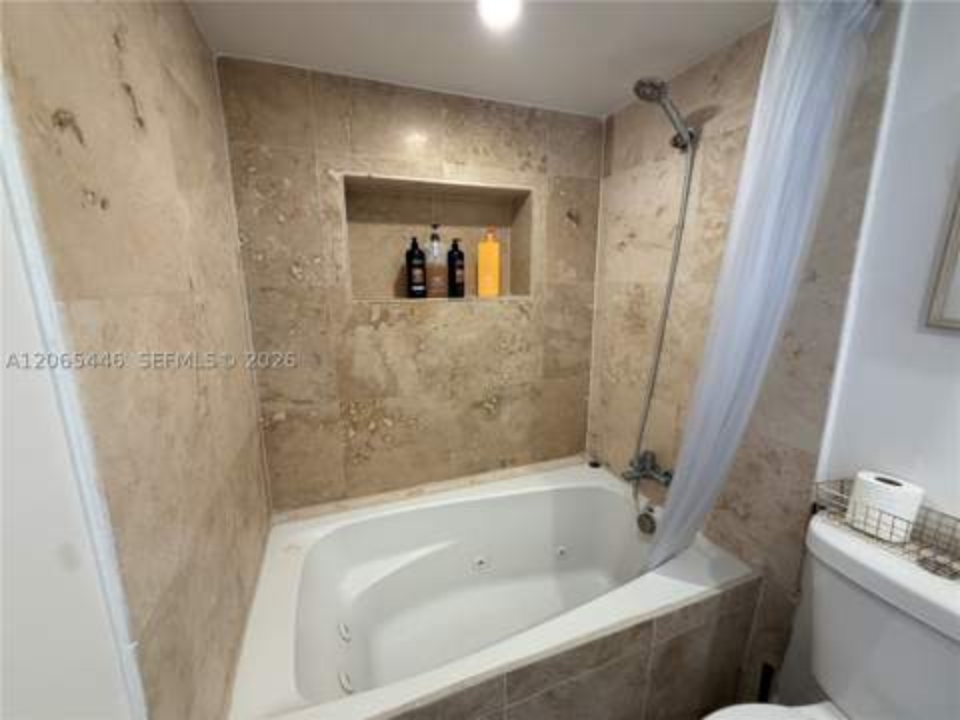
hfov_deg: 102.1
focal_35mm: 14
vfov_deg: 85.7
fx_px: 388
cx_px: 480
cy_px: 360
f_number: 2.2
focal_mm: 2.22
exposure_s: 1/60
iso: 200
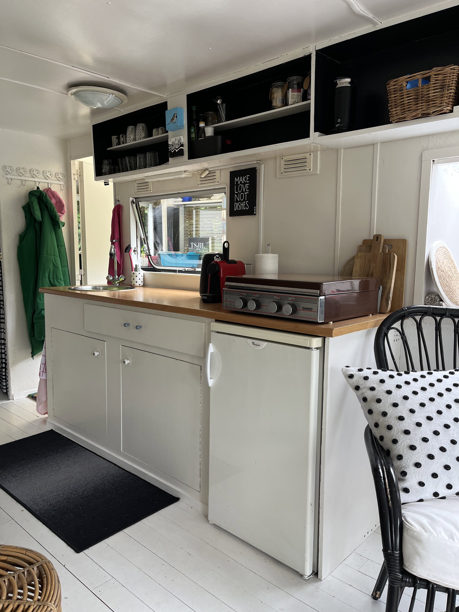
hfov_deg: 53.1
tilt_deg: -6.5
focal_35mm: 26
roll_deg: +0.0
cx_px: 230
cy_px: 306
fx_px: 460
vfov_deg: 67.3
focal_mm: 5.1
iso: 50
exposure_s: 1/122
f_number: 1.6
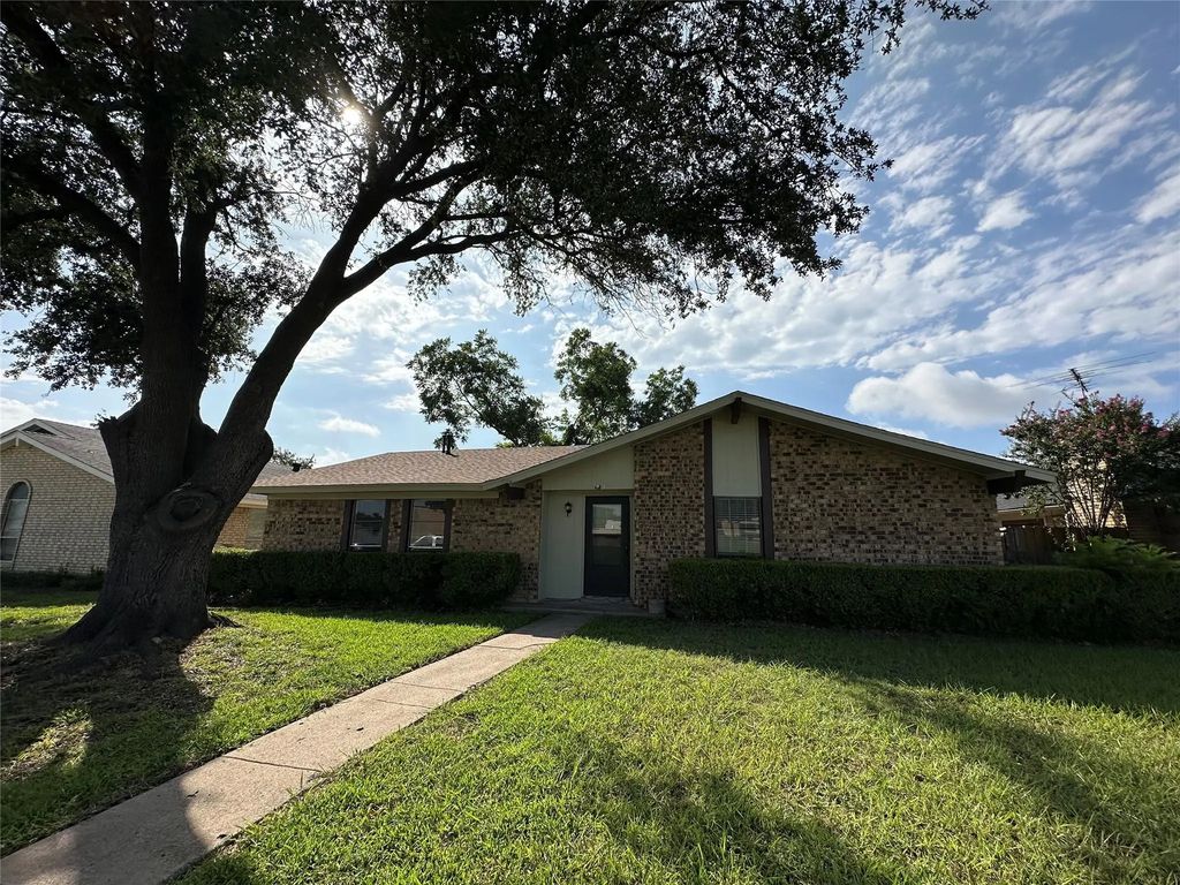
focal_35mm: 14
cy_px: 442
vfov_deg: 85.7
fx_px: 477
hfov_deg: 102.1
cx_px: 590
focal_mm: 2.22
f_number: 2.2
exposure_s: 1/3040
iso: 40
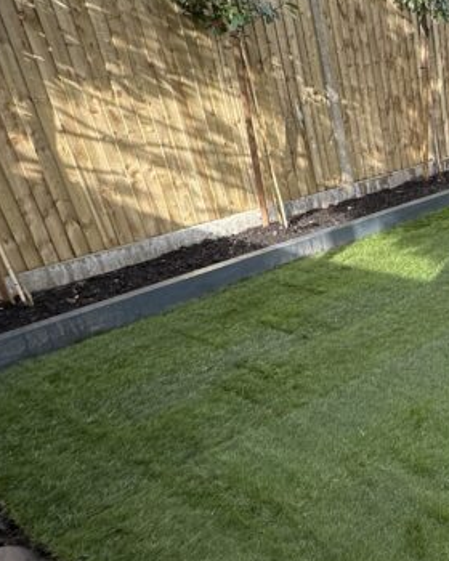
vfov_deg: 44.7
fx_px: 664
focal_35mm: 40
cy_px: 399
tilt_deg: -29.8
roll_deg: +3.2
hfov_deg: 32.0
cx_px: 520
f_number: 2.2
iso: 40
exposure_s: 1/168
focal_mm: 2.22
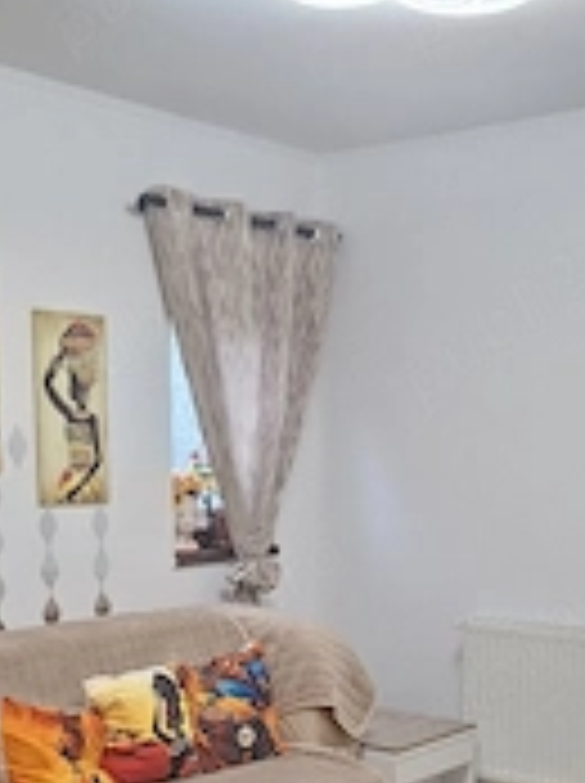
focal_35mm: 53
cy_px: 698
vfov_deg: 34.3
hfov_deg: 27.5
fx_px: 1197
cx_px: 288
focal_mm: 5.54
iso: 250
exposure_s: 1/100
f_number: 1.8
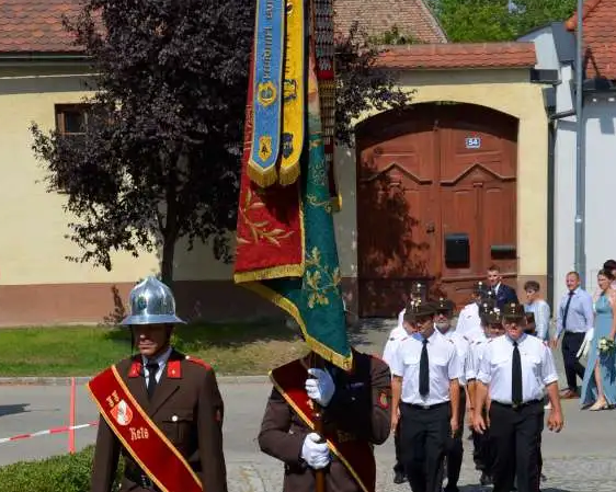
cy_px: 391
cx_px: 316
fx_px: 1749
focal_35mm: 96
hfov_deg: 20.0
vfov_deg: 15.9
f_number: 8
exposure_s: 1/500
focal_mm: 32
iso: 125
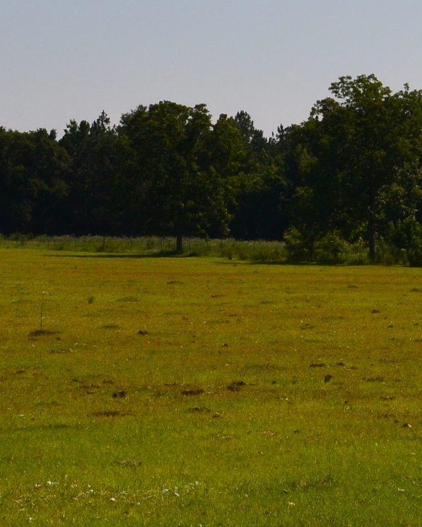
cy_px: 58
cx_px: 421
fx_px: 2778
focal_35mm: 178
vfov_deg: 10.8
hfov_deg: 8.6
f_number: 11
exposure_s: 1/500
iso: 280
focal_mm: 32
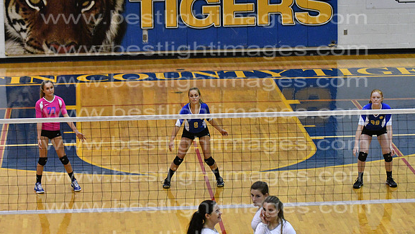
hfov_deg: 9.8
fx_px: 2433
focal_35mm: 221
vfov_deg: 5.5
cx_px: 207
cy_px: 129
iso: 8000
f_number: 4
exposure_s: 1/640
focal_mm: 140
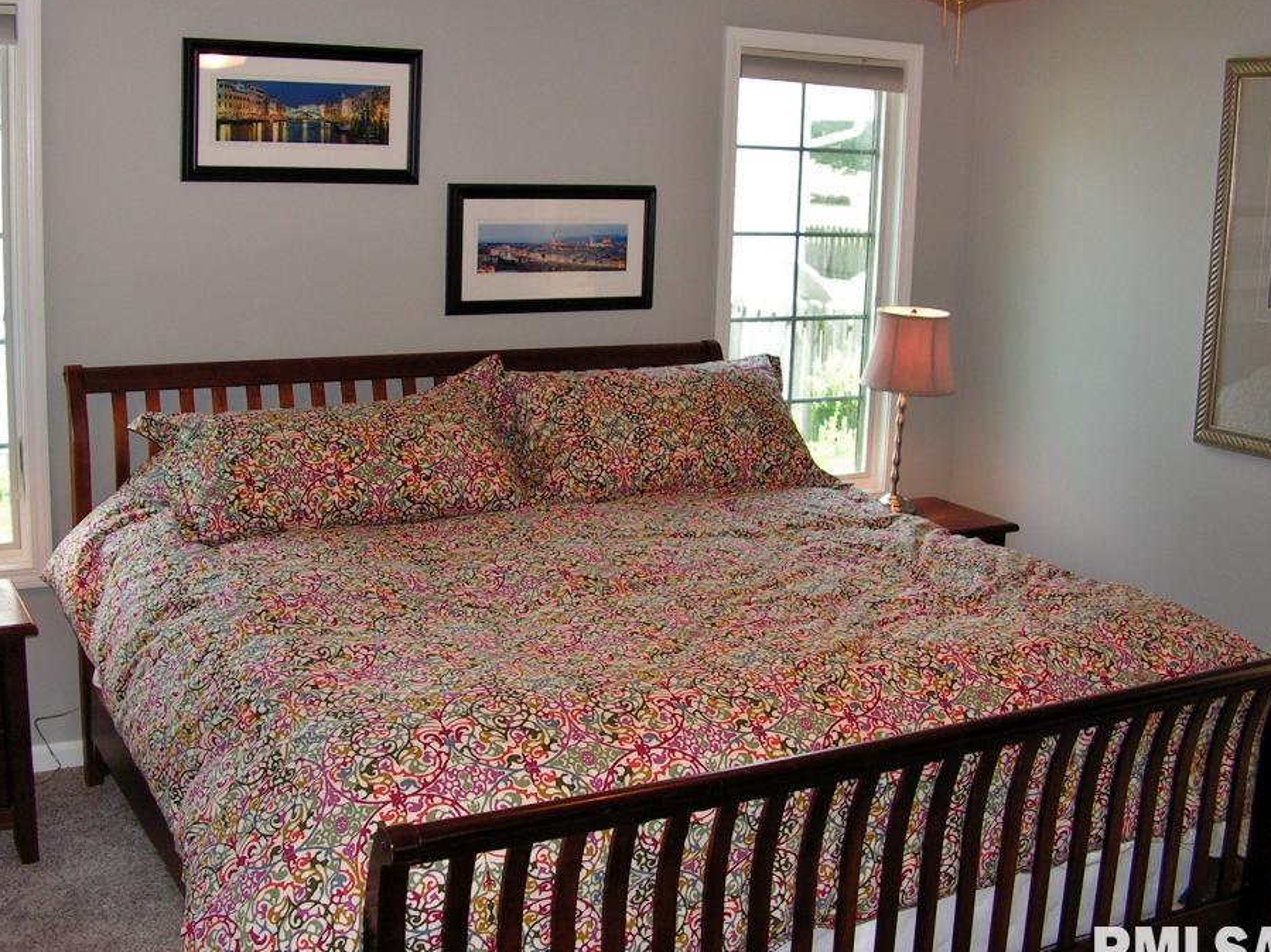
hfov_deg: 45.7
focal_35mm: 41
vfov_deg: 35.1
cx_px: 585
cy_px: 456
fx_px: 1505
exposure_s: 1/40
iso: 100
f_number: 3.2
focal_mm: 6
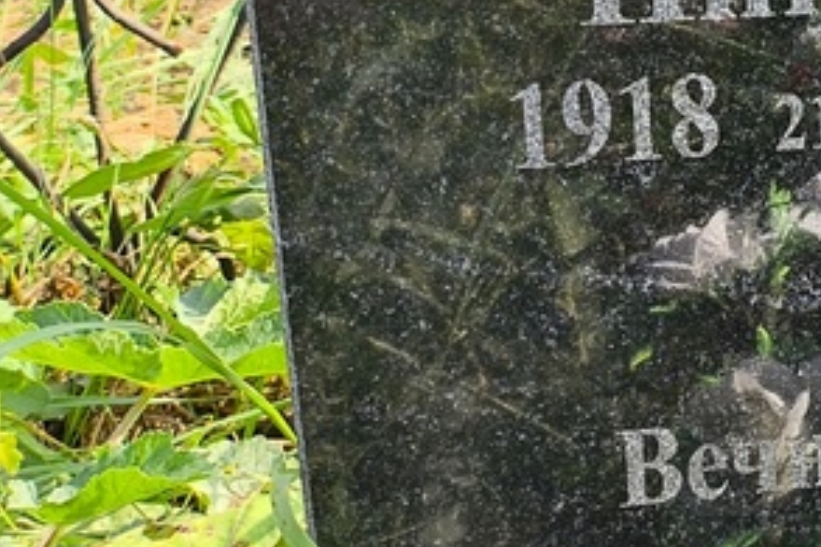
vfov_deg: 18.4
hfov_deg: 24.5
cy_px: -62
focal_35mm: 71
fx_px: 1618
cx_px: 1091
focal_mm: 4.71
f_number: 1.7
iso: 50
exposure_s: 1/454
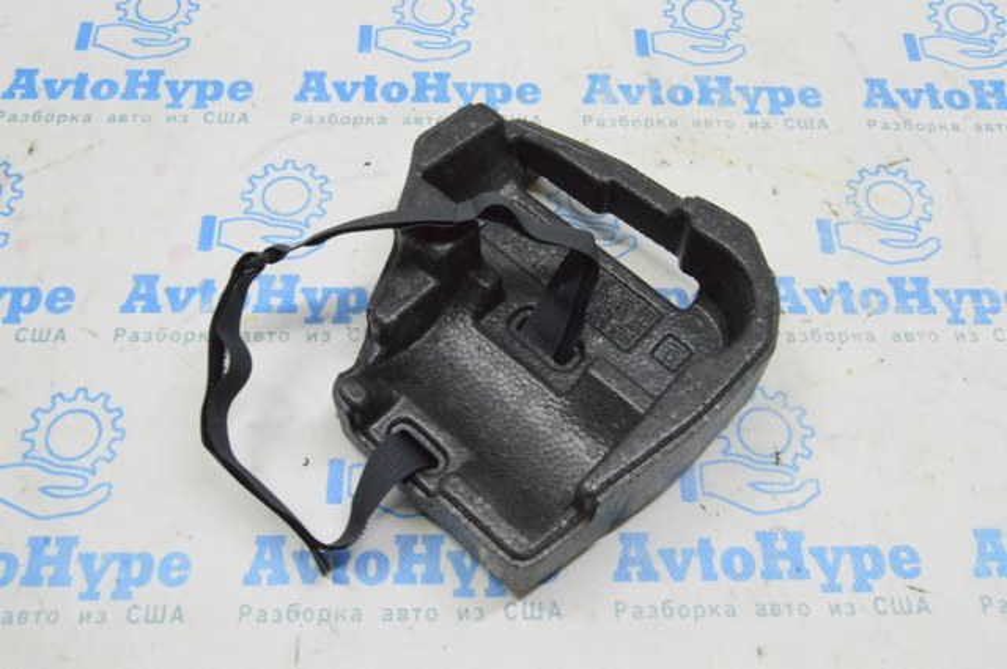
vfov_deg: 36.8
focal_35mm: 36
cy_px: 334
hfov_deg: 53.2
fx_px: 1006
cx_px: 504
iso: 6400
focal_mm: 24
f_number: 20
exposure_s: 1/20
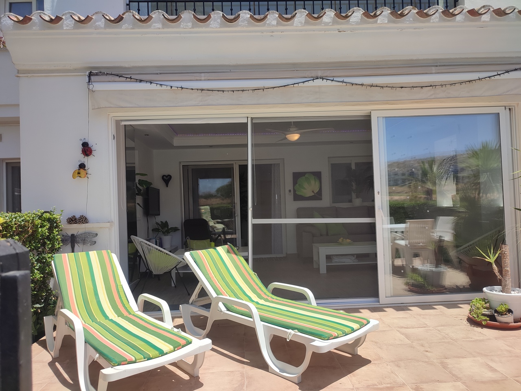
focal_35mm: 25
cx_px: 260
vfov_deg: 54.9
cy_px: 196
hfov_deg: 69.4
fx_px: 376
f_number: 1.9
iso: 50
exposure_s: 1/788
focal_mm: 6.04
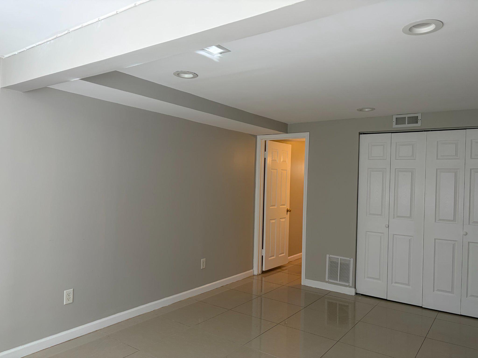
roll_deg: -0.9
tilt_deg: +1.2
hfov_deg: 67.3
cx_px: 239
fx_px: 359
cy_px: 179
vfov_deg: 53.1
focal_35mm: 26
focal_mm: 5.96
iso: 80
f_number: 1.6
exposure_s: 1/122
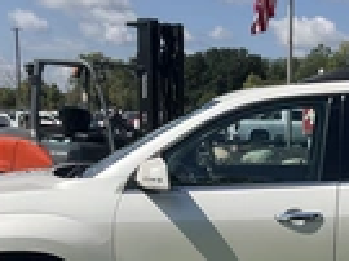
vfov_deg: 16.8
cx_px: 315
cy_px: 258
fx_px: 866
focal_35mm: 86
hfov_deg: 22.2
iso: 25
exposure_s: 1/2427
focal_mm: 3
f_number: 1.8
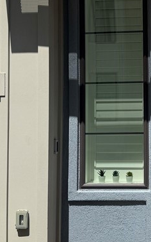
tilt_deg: +5.1
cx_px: 175
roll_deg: -1.1
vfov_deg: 29.7
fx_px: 455
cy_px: 96
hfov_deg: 18.0
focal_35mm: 69
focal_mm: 6.76
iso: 80
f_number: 1.78
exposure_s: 1/6173
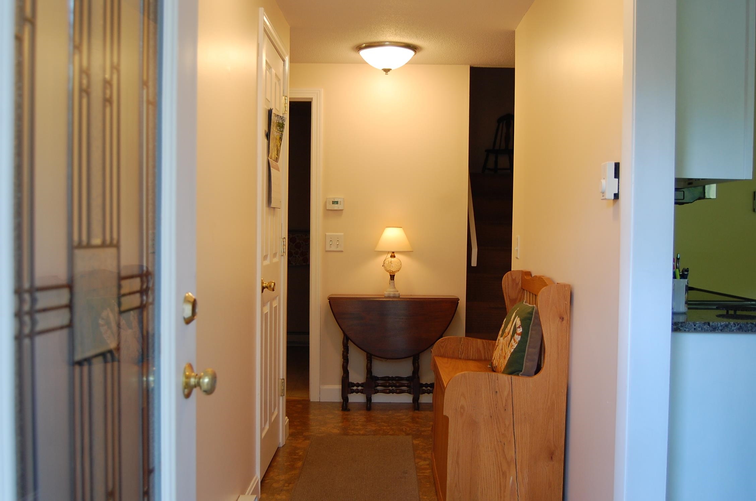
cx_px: 378
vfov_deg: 36.7
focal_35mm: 36
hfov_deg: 53.2
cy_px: 250
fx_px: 755
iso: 400
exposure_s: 1/50
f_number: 4
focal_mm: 24
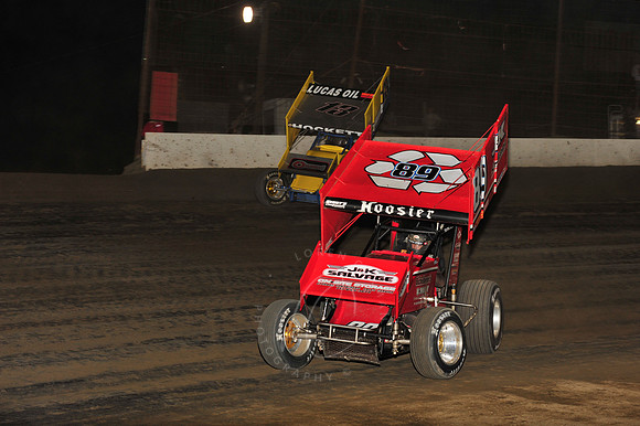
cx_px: 320
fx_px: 1635
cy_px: 213
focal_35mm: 92
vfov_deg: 14.8
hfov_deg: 22.2
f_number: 6.3
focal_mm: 92
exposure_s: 1/320
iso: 800
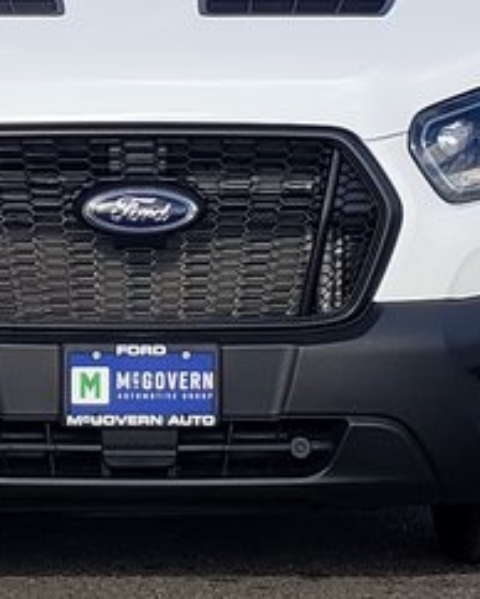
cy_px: 149
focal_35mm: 67
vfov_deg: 27.9
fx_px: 1188
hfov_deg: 22.6
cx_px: 121
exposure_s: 1/854
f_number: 2.4
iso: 50
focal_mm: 4.3
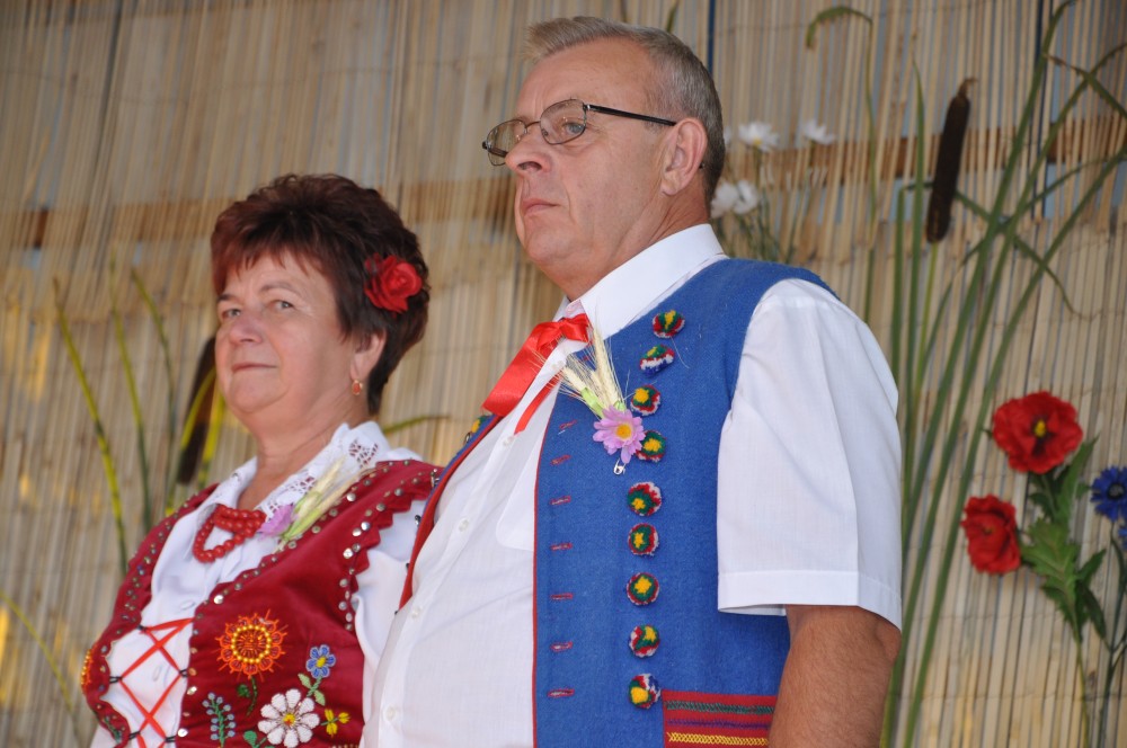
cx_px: 564
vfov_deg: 8.7
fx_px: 4924
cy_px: 374
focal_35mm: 158
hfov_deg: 13.1
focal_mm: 105
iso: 400
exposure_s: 1/80
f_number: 5.6
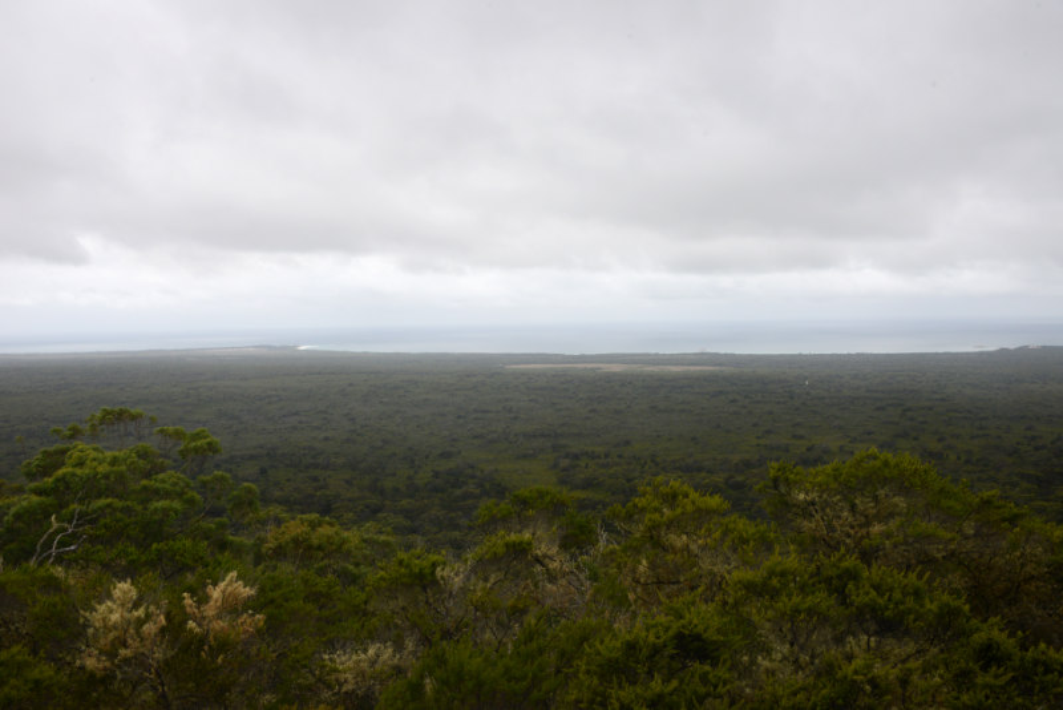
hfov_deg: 58.7
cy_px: 355
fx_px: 945
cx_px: 532
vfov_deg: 41.1
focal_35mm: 32
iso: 640
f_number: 13
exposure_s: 1/200
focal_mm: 32
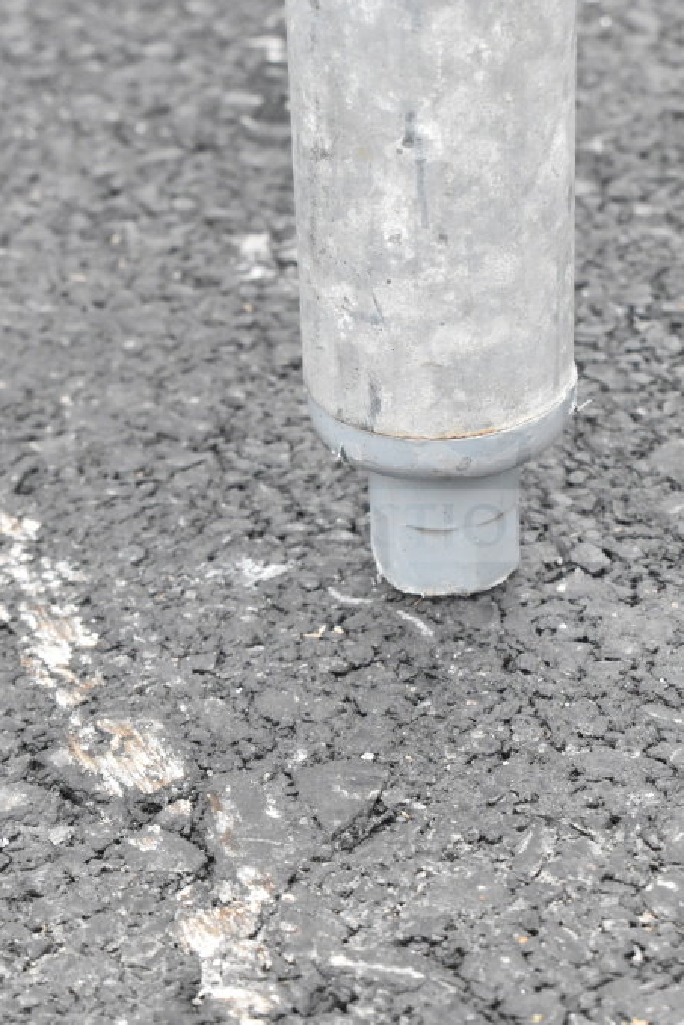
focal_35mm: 97
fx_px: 2763
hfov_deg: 14.1
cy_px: 442
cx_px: 432
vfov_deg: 21.0
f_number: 11
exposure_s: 1/500
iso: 6400
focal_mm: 48
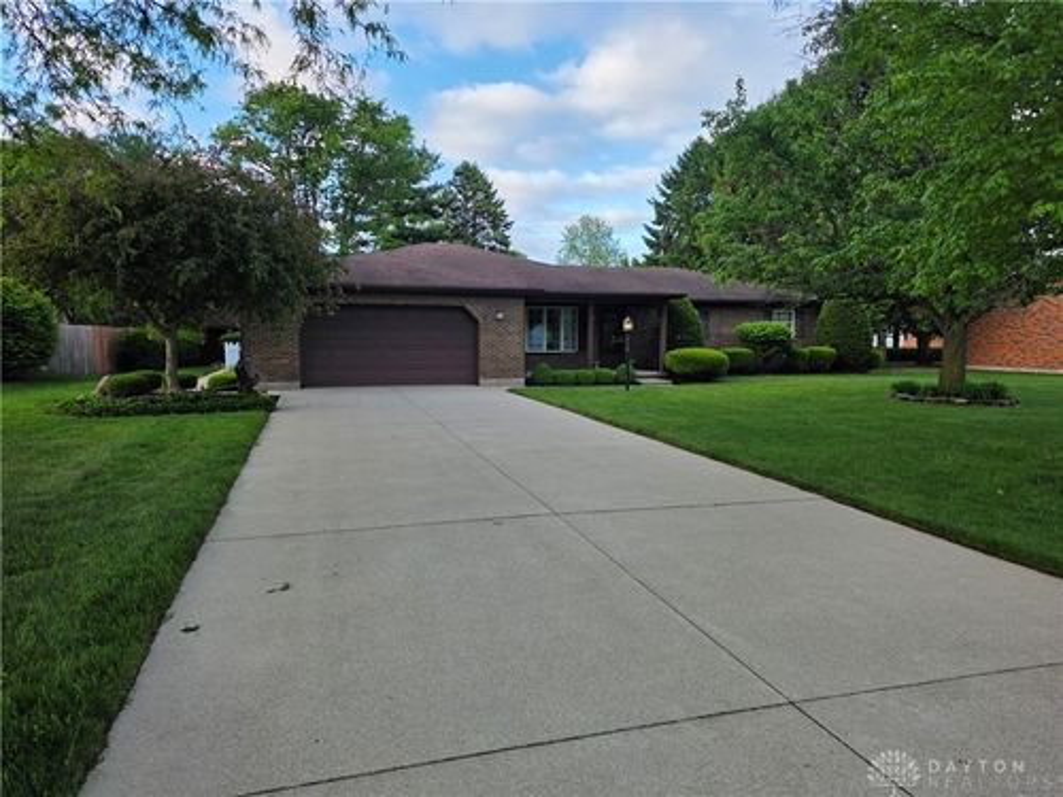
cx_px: 532
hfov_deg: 73.9
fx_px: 706
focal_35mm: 23
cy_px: 398
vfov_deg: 58.9
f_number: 1.7
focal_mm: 6.25
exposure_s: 1/359
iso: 25
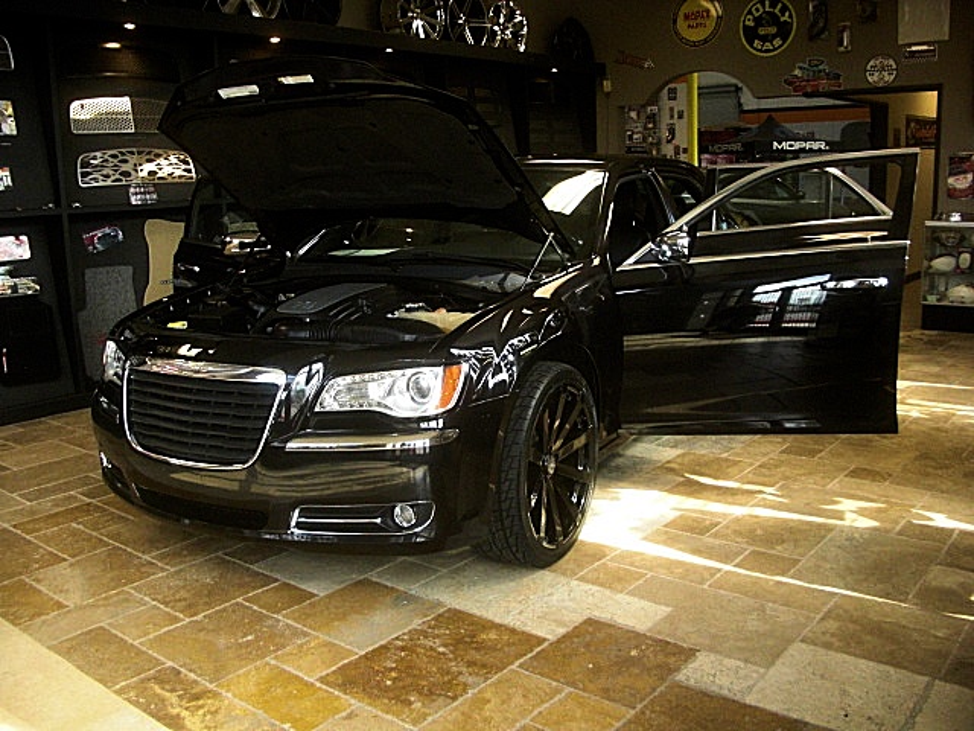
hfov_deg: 51.4
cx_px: 487
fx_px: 1013
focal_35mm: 36
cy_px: 366
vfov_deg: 39.7
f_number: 2.8
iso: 400
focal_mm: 6.3
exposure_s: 1/80
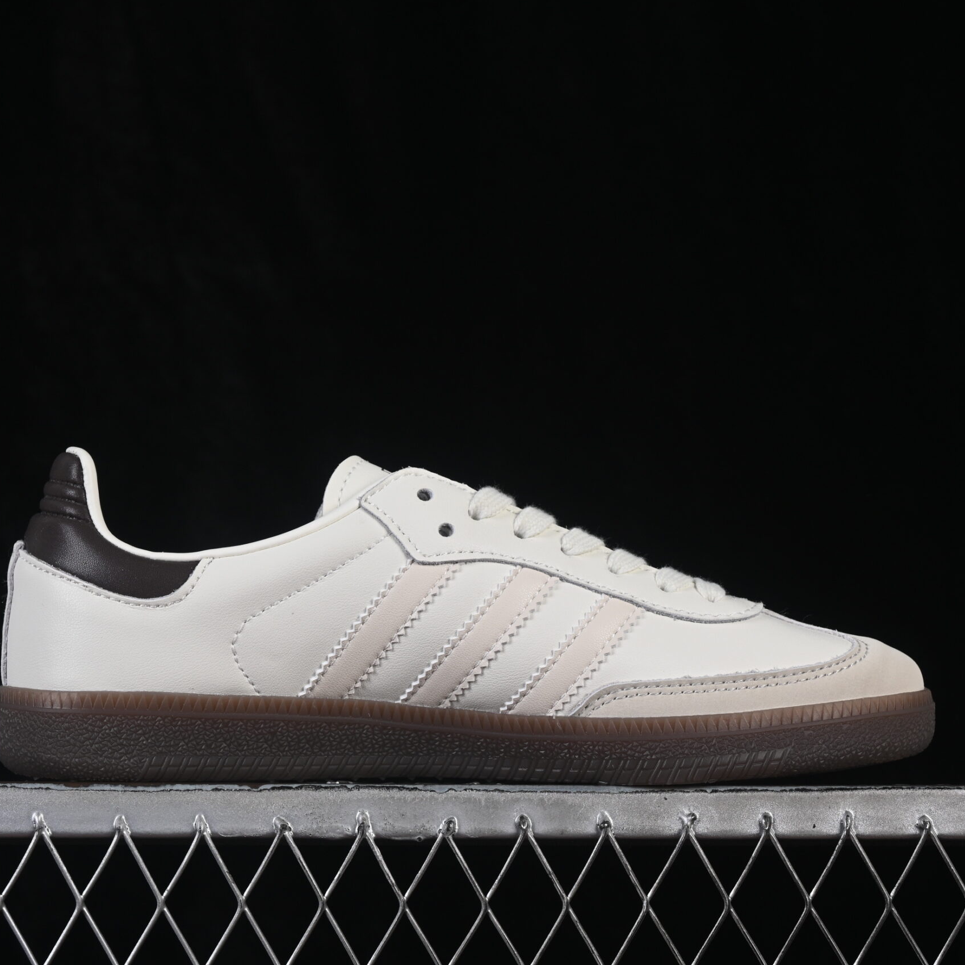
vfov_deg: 18.1
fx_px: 3028
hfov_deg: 18.1
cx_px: 455
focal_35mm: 96
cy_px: 482
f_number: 8
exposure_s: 1/80
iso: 160
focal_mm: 50
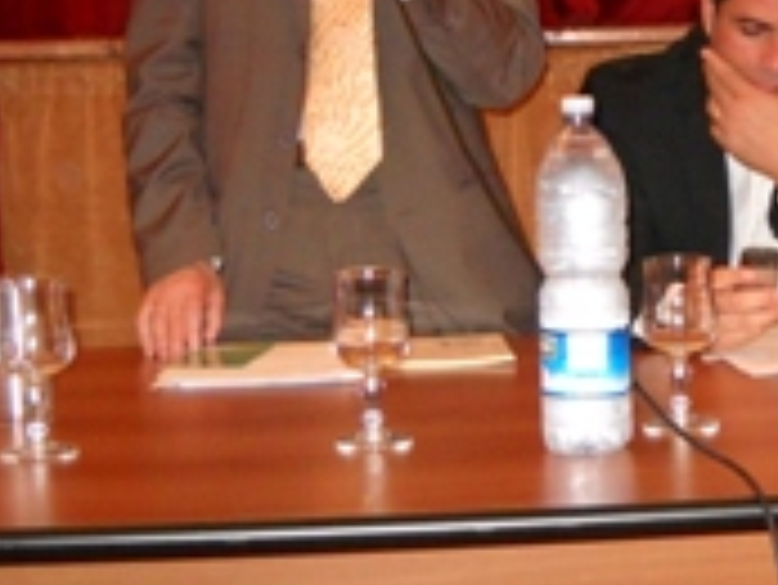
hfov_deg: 17.6
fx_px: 2384
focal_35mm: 106
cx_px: 935
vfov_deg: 13.9
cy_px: 126
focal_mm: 6.72
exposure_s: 1/30
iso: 400
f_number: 3.1
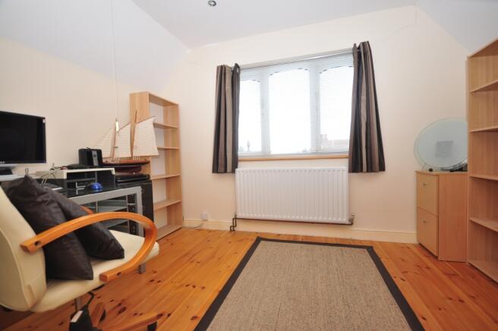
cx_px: 249
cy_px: 166
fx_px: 207
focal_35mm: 15
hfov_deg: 100.4
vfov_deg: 77.2
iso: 200
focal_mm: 10
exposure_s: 1/100
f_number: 4
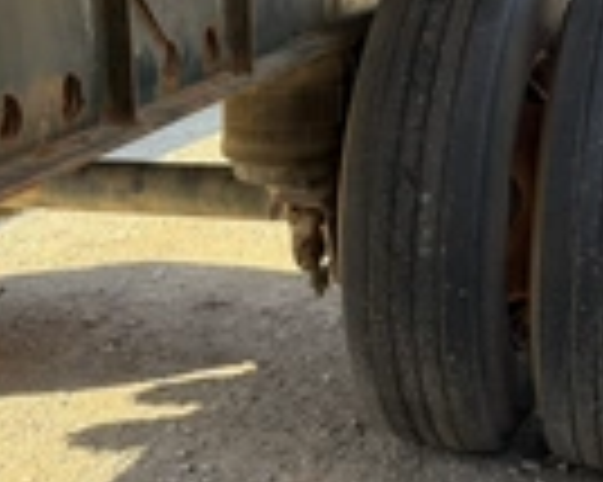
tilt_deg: -20.4
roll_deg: +2.7
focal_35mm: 70
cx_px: 112
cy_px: 311
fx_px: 1248
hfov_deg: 26.6
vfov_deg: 21.8
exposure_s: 1/476
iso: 100
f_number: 1.78
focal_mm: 6.76
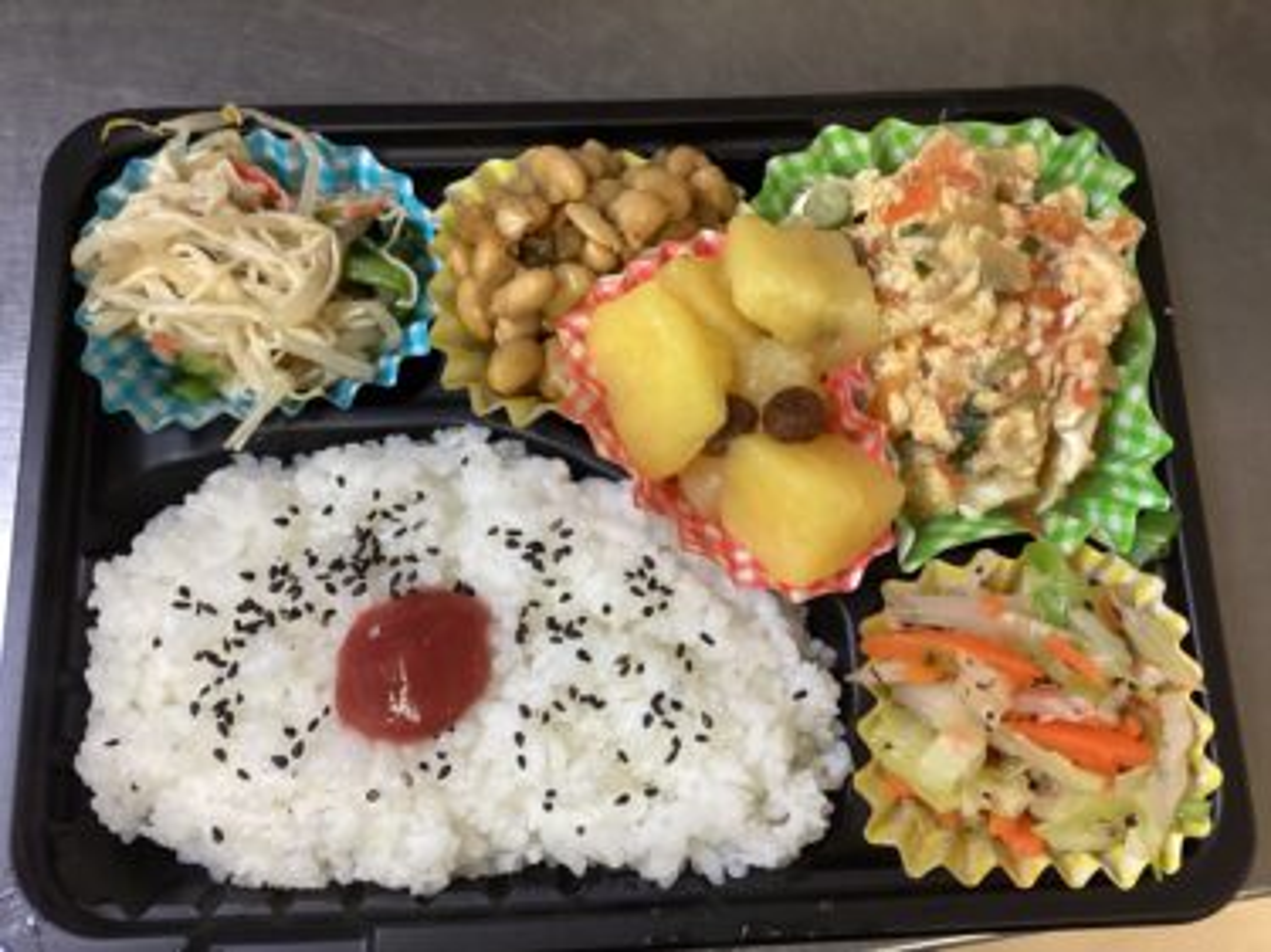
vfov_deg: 45.4
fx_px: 1138
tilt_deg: -75.2
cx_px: 636
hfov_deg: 58.4
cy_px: 476
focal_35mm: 31
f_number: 2.4
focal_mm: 3.3
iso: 200
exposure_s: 1/60
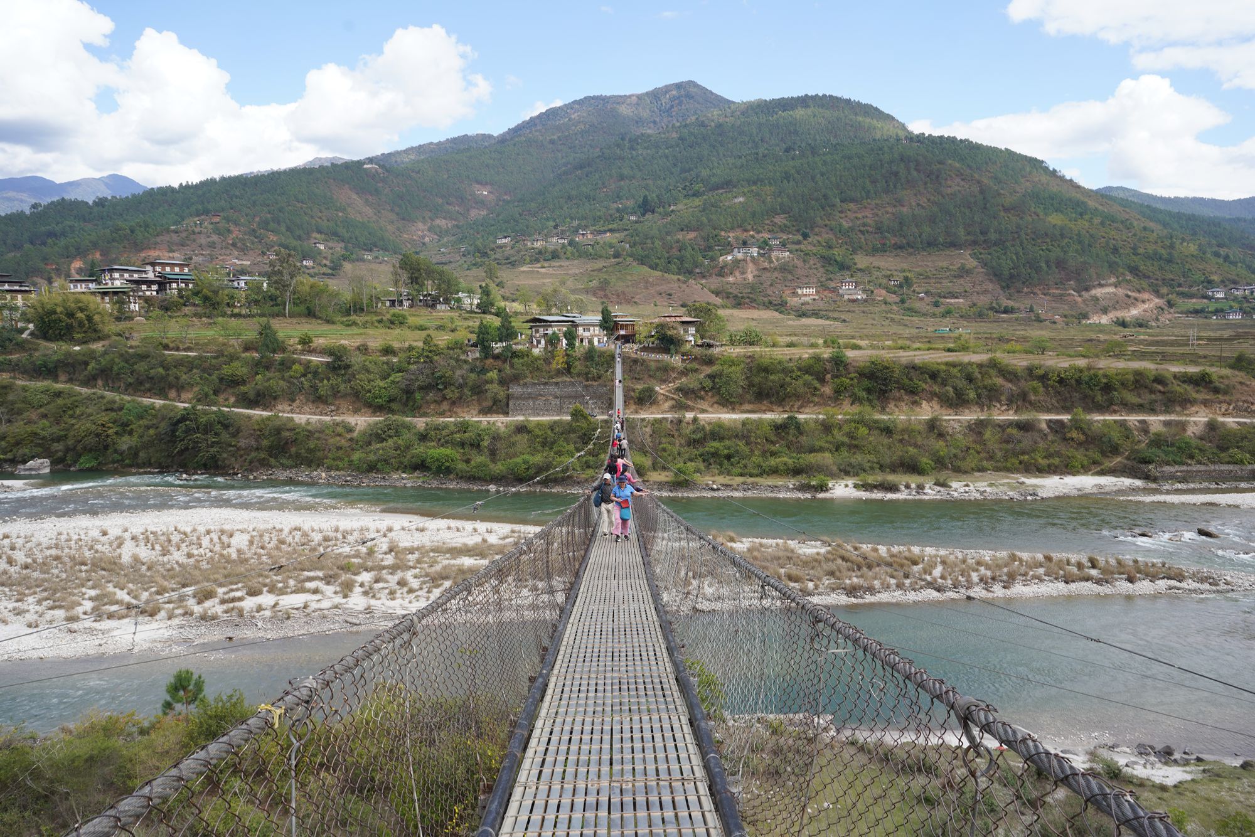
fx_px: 837
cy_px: 418
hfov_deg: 73.7
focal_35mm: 24
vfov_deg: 53.1
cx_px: 628
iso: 100
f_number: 9
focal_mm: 24
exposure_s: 1/100
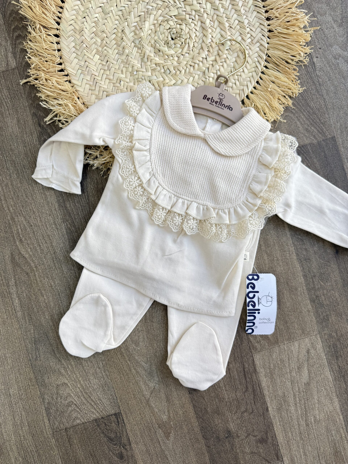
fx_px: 322
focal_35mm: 24
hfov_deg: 56.8
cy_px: 232
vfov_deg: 71.6
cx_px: 174
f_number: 1.78
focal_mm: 6.76
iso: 50
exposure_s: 1/134
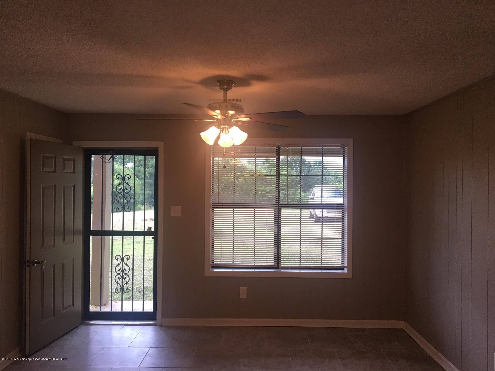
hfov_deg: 61.7
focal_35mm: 29
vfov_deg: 48.2
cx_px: 248
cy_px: 186
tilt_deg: +0.5
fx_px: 415
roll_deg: -1.1
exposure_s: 1/30
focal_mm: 4.15
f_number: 2.2
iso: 32
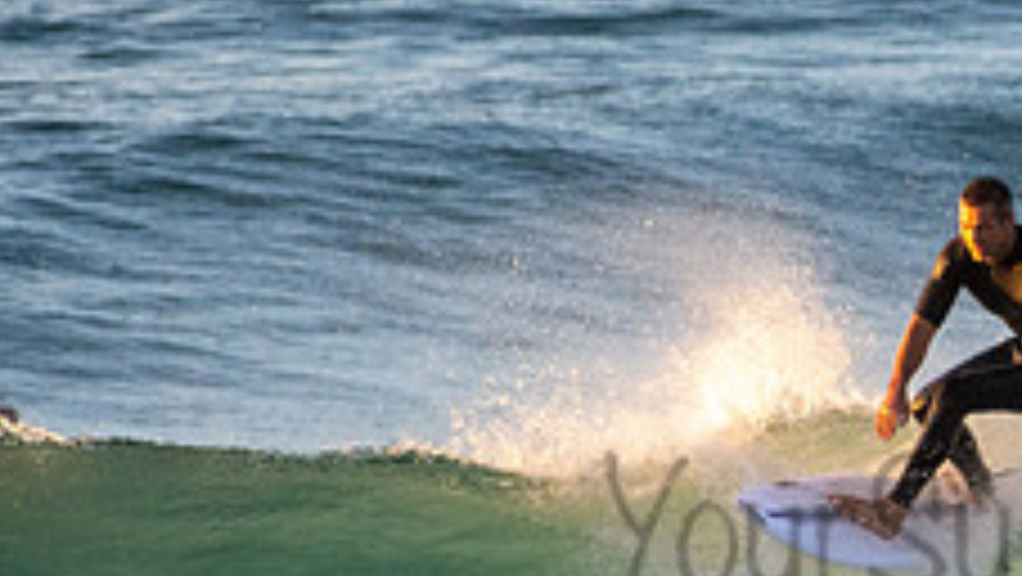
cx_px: 1067
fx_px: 54448
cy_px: 484
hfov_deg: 1.1
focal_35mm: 2008
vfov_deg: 0.6
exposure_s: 1/2000
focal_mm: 500
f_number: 5.6
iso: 2000
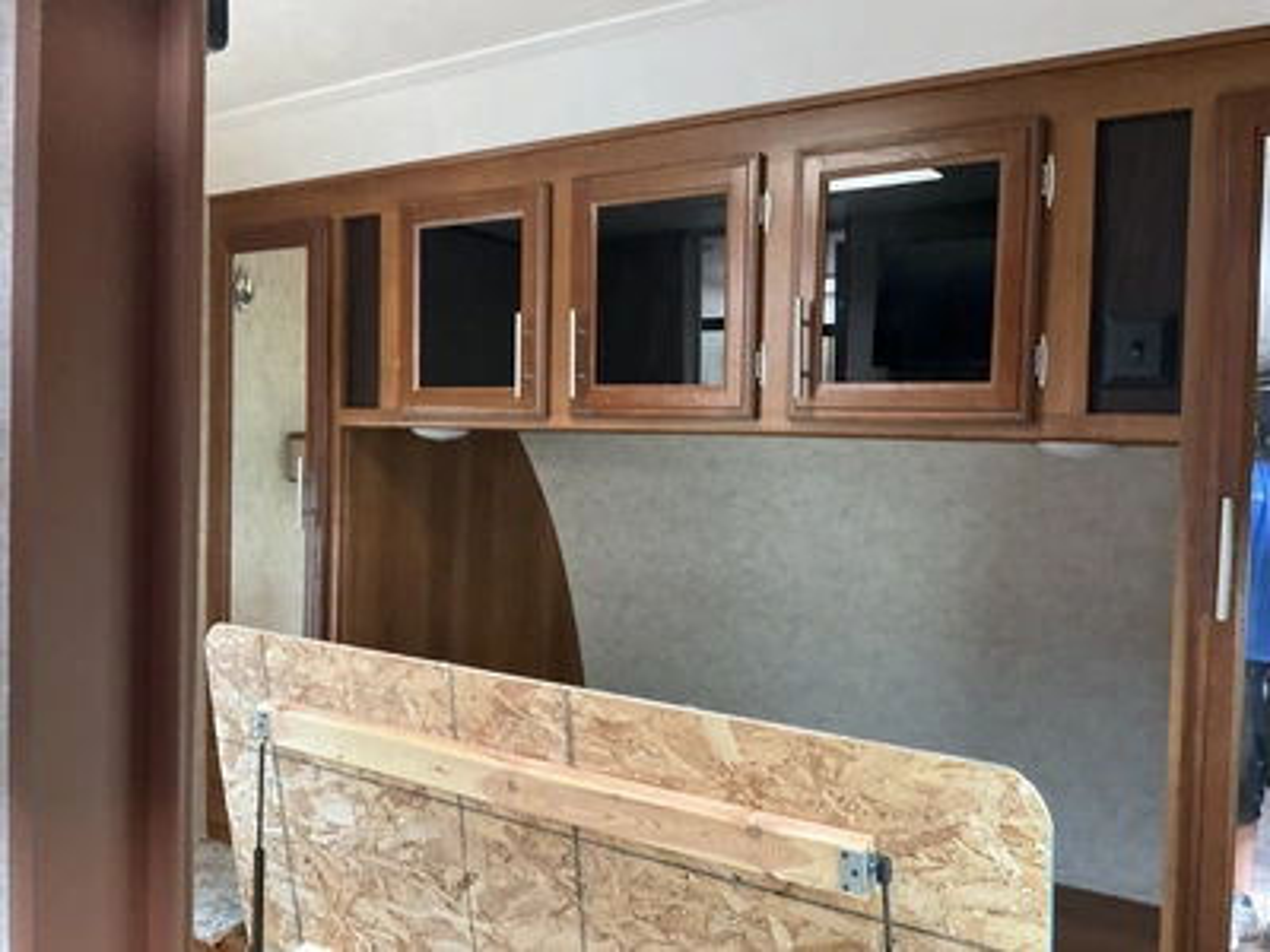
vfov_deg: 48.2
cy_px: 476
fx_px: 1064
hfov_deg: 61.7
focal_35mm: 29
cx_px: 635
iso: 250
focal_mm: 3
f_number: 1.8
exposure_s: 1/60
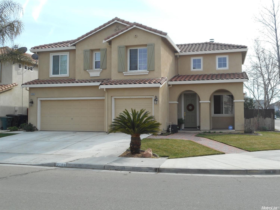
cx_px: 140
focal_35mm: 39
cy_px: 105
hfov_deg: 47.9
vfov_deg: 36.8
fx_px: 315
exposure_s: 1/250
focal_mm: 6.9
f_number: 4.5
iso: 80
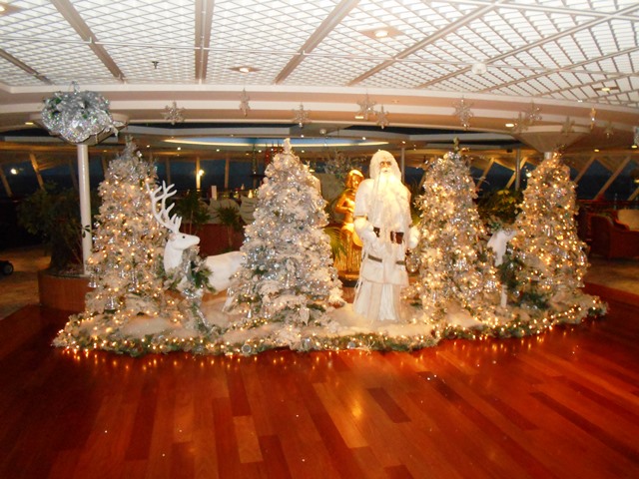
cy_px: 240
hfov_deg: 63.4
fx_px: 517
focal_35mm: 28
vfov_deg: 49.7
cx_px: 320
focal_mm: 5.1
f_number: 3.4
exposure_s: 1/25
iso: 720
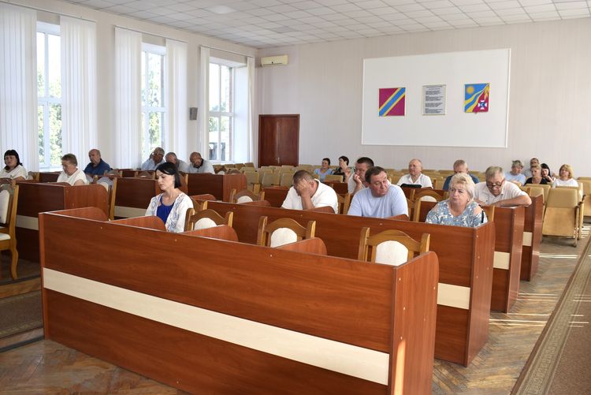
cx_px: 296
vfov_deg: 41.8
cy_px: 198
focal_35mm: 32
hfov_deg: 59.5
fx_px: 517
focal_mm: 21
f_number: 5.6
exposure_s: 1/125
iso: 280
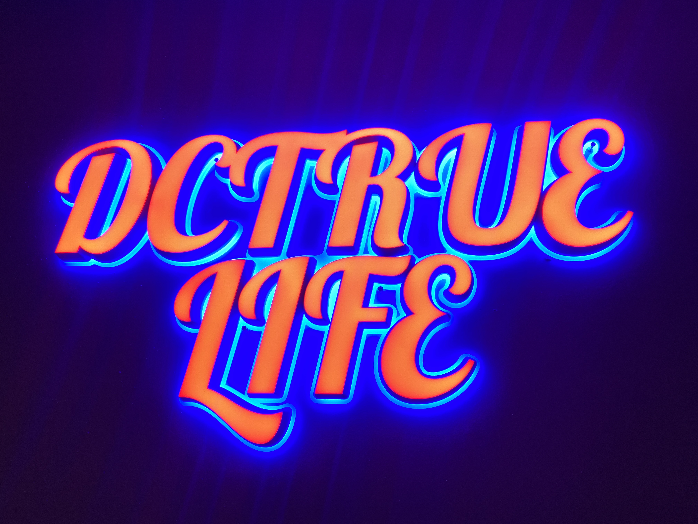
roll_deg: -1.2
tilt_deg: +18.4
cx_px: 349
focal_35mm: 26
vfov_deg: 53.1
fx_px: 524
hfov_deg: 67.3
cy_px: 262
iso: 32
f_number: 1.8
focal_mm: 4.25
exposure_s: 1/124
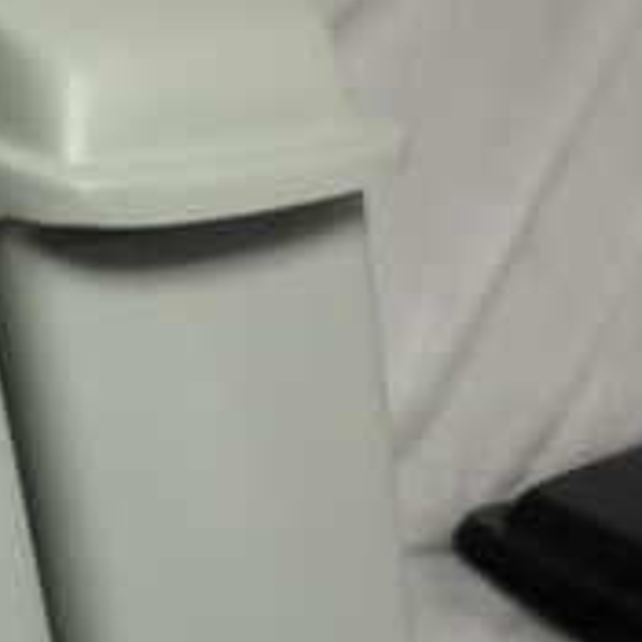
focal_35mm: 133
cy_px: 631
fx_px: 2791
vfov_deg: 13.0
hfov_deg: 11.5
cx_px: -723
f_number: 2.4
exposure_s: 1/24
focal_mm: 4.12
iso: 50
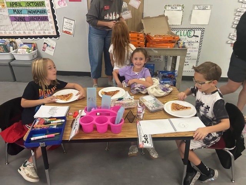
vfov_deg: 53.1
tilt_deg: -28.9
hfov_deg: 67.3
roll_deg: -0.2
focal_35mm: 26
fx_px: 185
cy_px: 92
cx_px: 123
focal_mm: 5.7
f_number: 1.5
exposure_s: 1/60
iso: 500
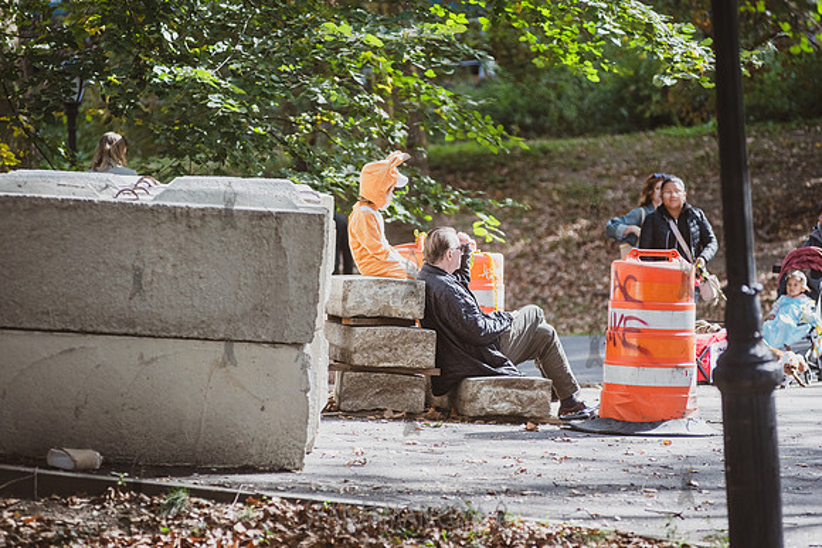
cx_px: 411
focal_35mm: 185
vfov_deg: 7.4
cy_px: 274
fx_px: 4225
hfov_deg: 11.1
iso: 1000
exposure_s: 1/1600
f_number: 4
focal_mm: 185
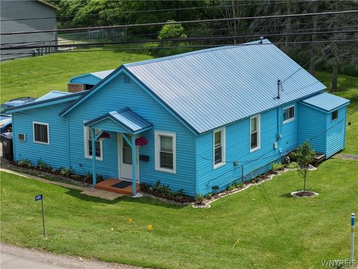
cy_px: 134
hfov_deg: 27.8
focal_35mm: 70
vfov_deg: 21.0
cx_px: 179
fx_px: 724
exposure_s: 1/800
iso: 100
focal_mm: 19.35
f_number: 2.8
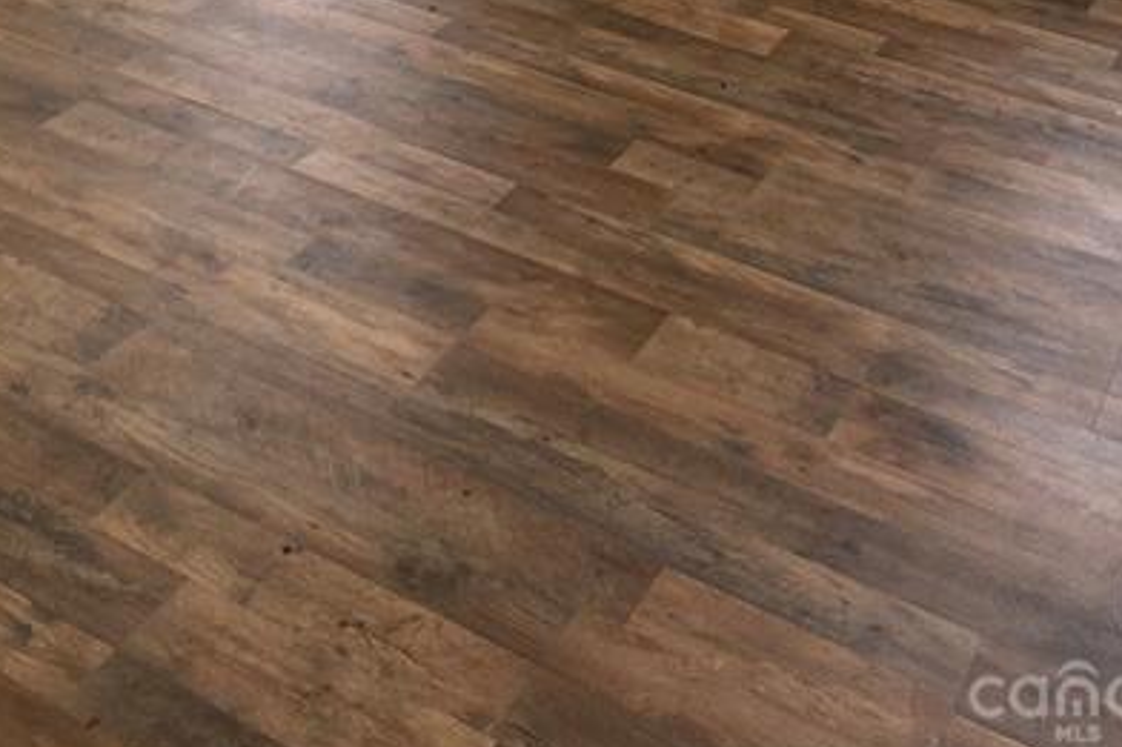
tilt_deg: -16.0
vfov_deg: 22.2
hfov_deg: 37.5
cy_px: -292
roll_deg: -2.3
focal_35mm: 53
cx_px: 627
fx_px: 1651
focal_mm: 4.25
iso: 80
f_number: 1.8
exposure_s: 1/122
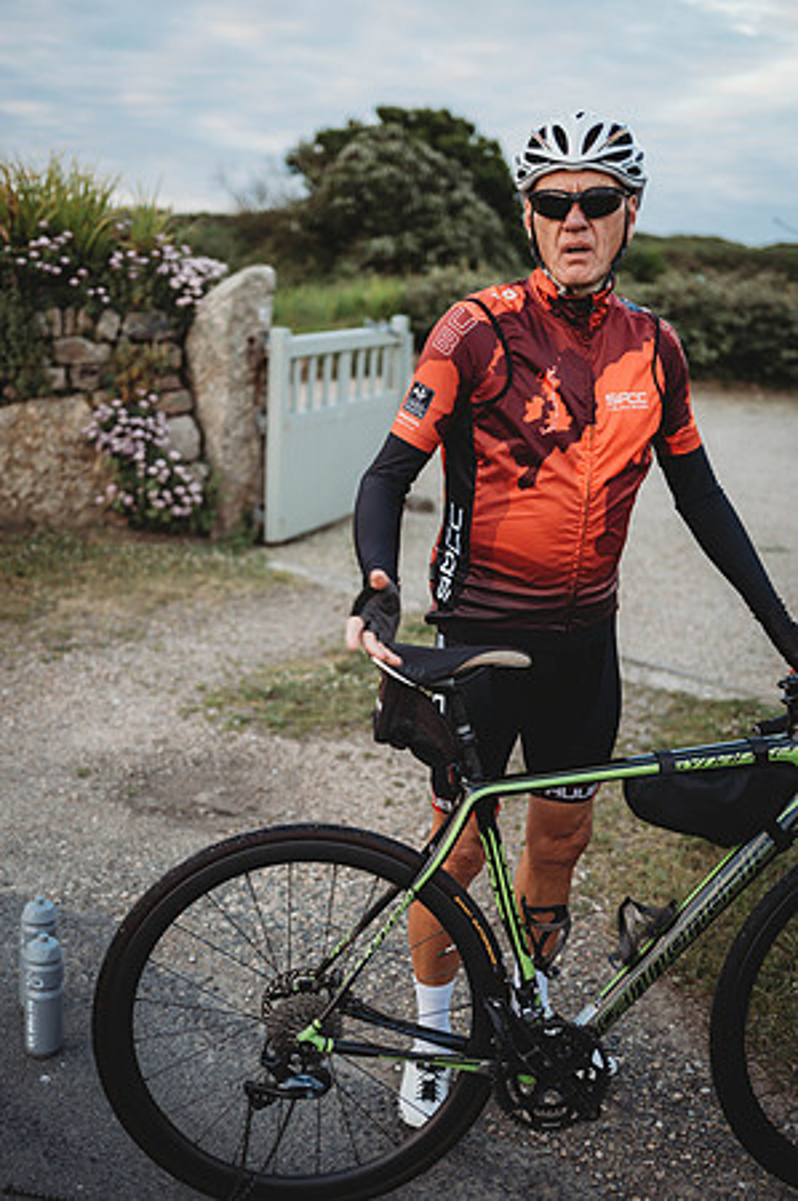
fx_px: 1333
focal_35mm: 40
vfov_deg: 48.5
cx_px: 399
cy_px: 600
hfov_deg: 33.3
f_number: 2.2
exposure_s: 1/160
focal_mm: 40
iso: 125
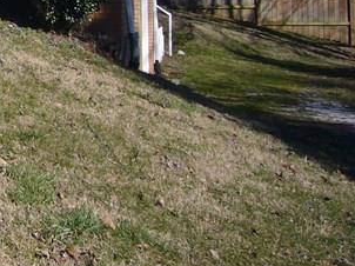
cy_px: -62
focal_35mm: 95
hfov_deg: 18.0
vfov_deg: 15.0
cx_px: -208
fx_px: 973
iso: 80
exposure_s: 1/320
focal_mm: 4.6
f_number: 5.6
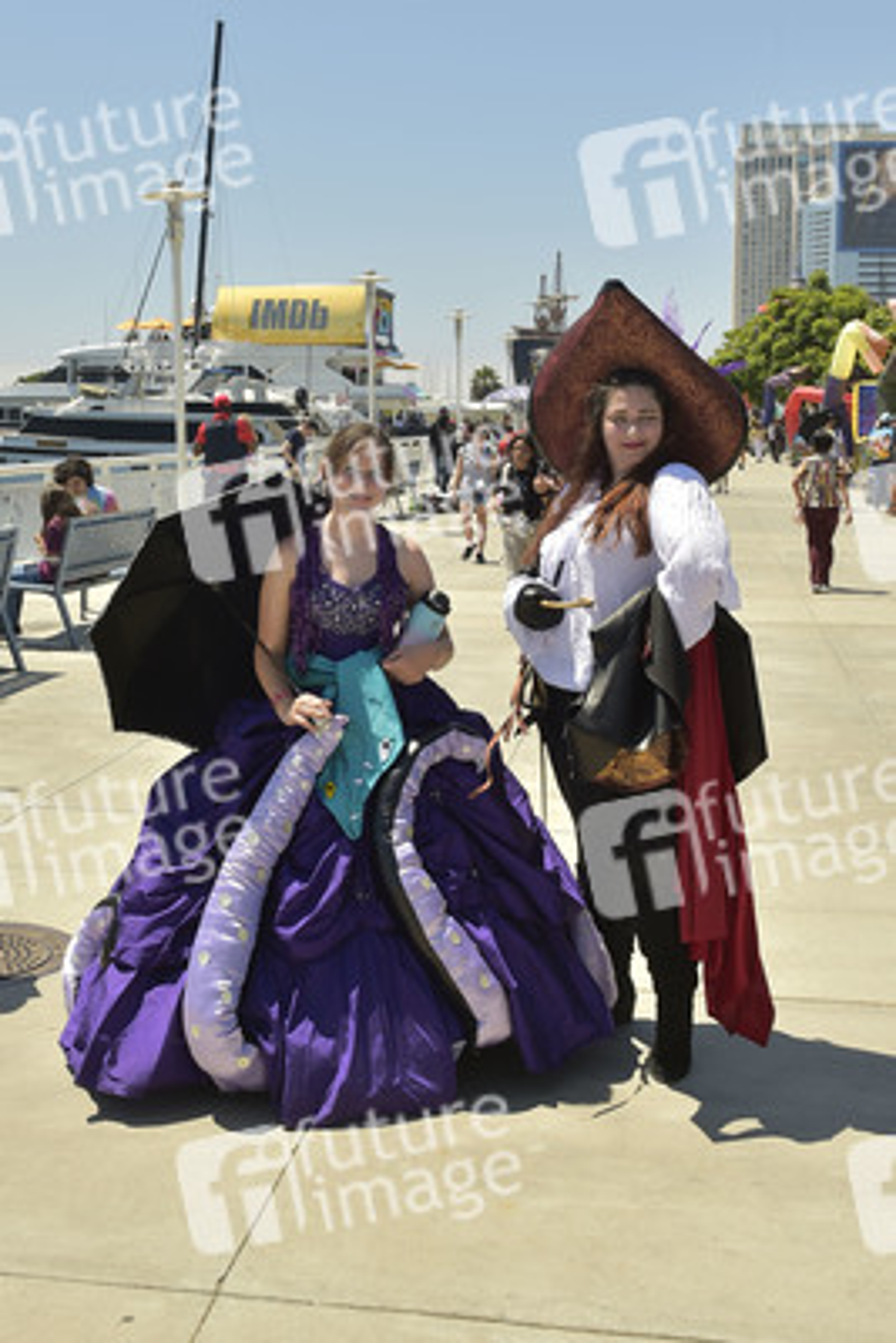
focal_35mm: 32
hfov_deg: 41.1
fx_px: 1194
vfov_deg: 58.7
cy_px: 672
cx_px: 448
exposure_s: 1/250
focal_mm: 32
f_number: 11
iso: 160
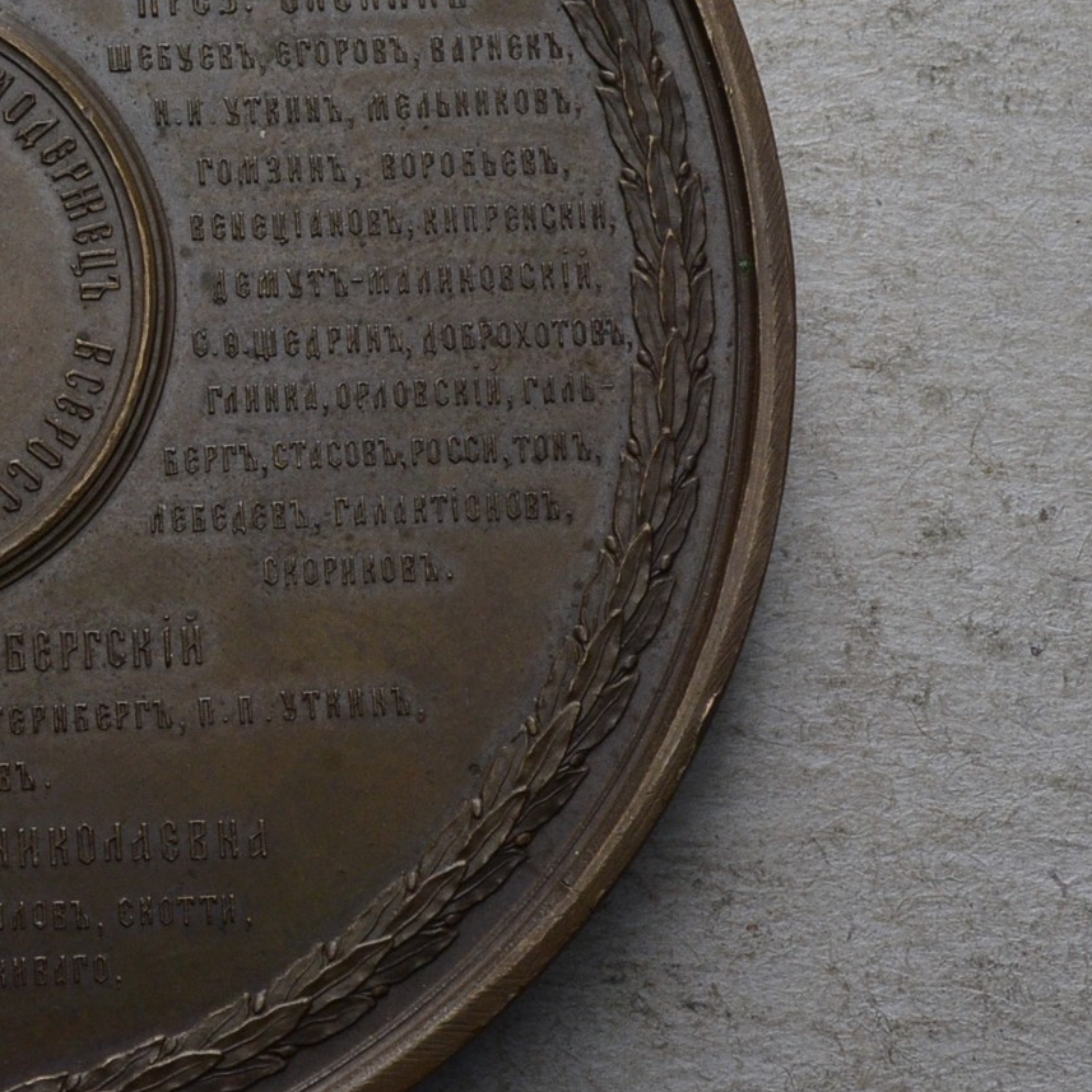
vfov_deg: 14.9
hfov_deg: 14.5
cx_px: -116
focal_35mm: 117
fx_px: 4176
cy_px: 350
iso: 400
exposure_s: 1/250
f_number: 14
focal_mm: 32
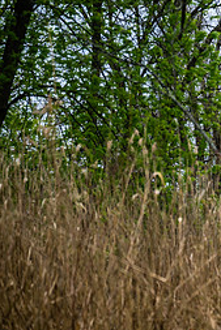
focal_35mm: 311
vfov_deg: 6.6
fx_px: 2860
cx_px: 341
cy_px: 136
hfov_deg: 4.4
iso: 500
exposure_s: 1/500
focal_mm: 135
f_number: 4
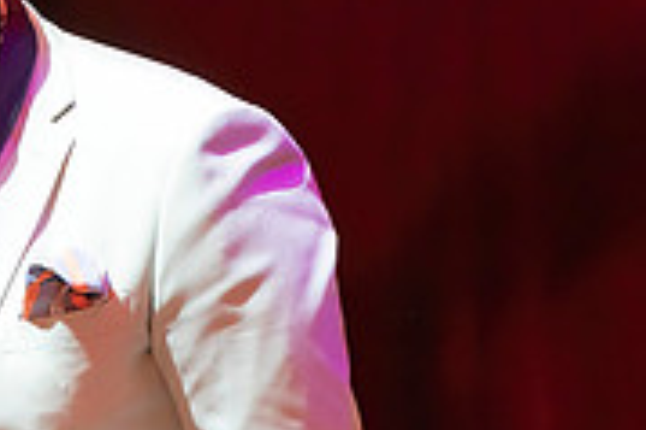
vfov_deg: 1.2
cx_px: 58
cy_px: 504
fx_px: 21137
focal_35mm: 1179
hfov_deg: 1.8
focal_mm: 364
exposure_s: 1/320
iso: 5000
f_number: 5.6
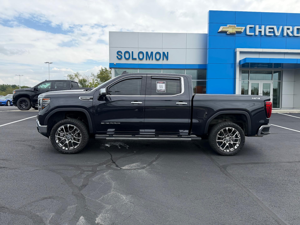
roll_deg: +0.6
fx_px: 208
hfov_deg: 71.6
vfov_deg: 56.8
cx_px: 150
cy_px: 112
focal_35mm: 24
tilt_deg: -1.9
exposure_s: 1/3759
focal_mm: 6.76
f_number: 1.78
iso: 100
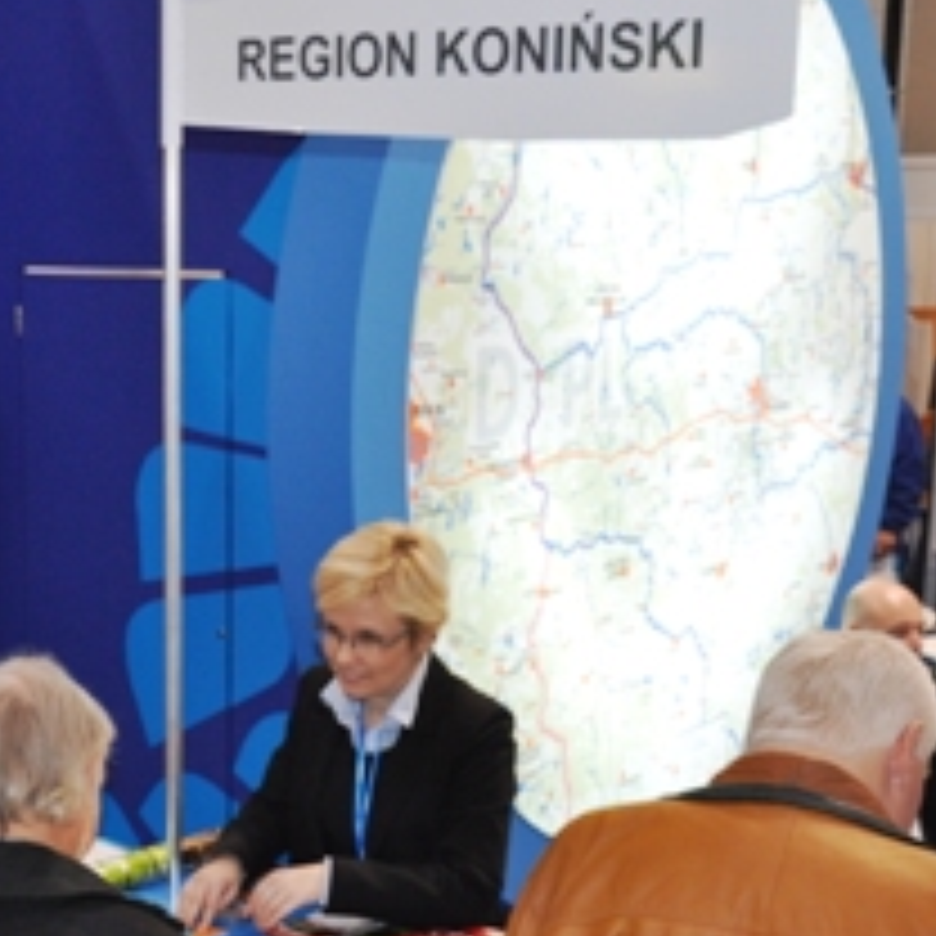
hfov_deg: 25.8
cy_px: 662
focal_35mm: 66
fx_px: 2019
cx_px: 256
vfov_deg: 25.9
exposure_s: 1/125
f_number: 3.8
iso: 720
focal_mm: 24
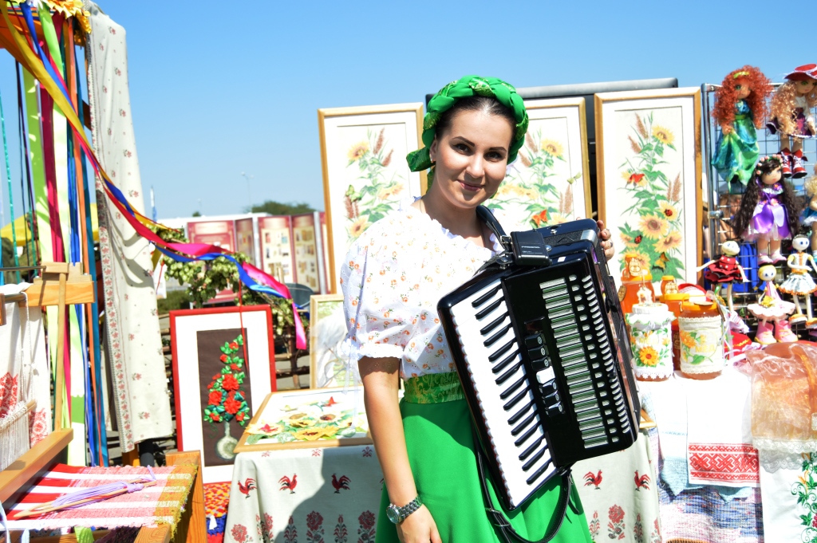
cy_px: 272
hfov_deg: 55.1
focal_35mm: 34
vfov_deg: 38.3
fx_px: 782
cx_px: 408
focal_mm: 23
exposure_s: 1/500
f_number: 4
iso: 100
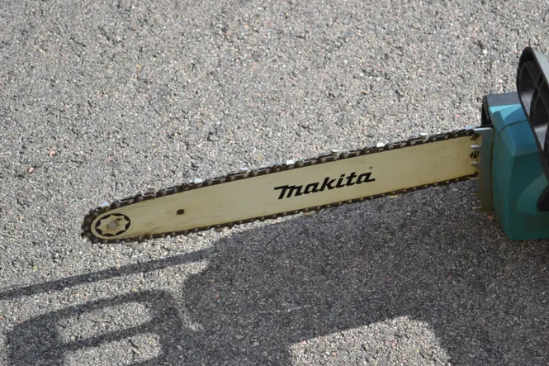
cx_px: 315
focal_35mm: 112
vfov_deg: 12.3
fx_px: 1703
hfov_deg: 18.3
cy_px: 171
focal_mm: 55
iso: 100
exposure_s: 1/125
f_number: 5.6
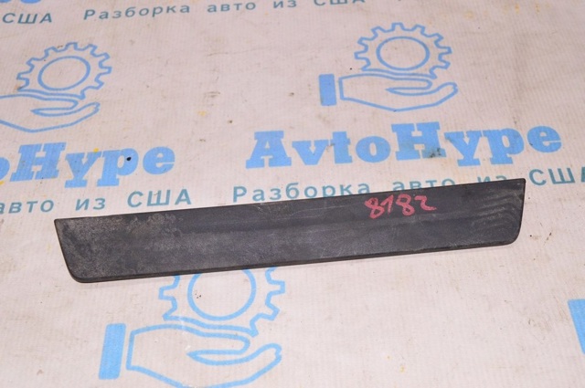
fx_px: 706
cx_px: 292
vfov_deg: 30.8
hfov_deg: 45.0
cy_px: 194
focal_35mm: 44
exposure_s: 1/200
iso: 1600
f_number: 8
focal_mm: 29
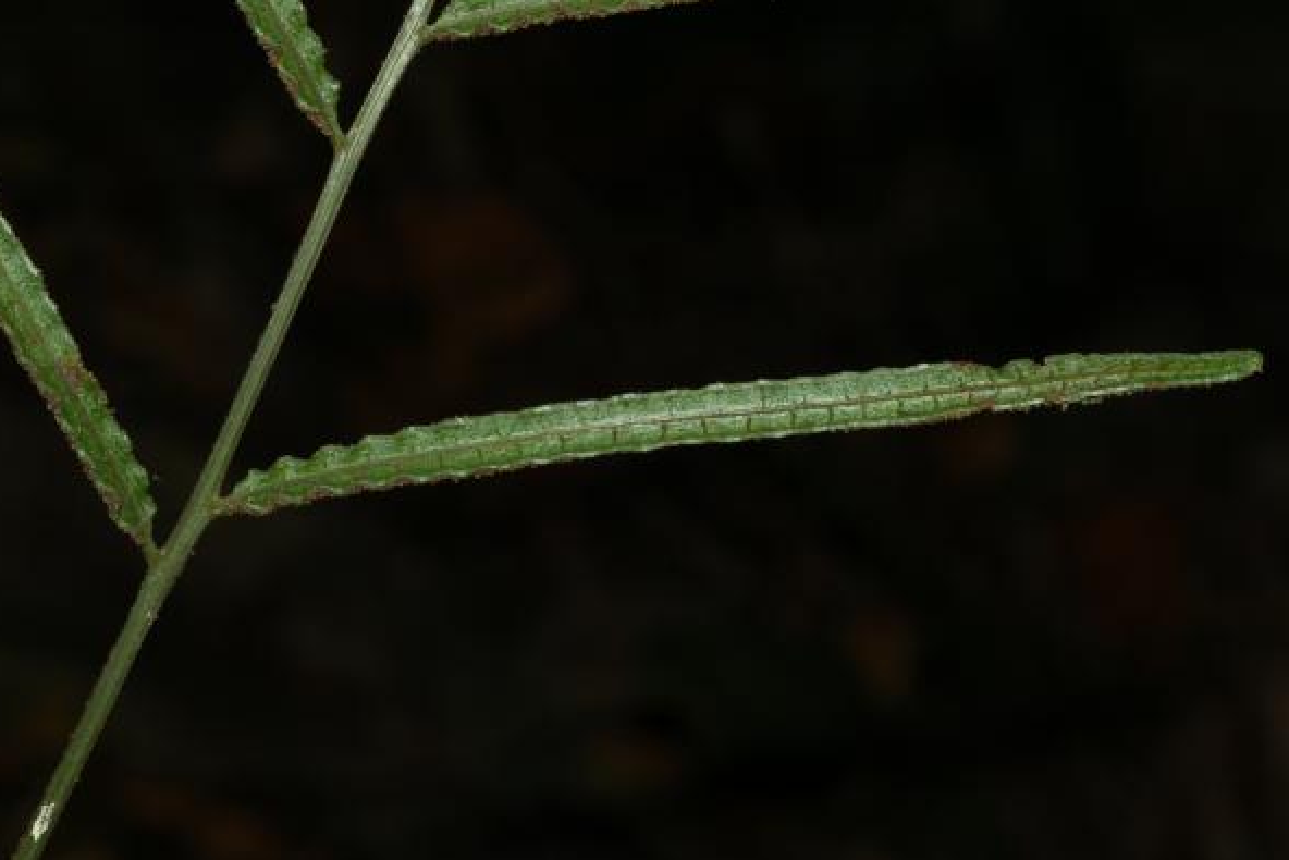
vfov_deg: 15.0
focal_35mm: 91
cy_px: 431
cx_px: 638
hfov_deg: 22.4
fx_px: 3259
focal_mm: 60
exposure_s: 1/60
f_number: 16
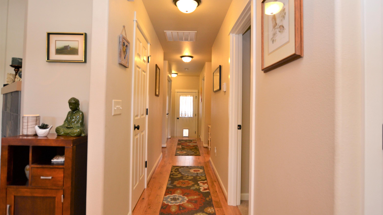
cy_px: 97
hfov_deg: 85.1
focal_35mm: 21
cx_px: 192
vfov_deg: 54.6
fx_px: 208
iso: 400
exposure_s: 1/60
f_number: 4
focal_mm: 13
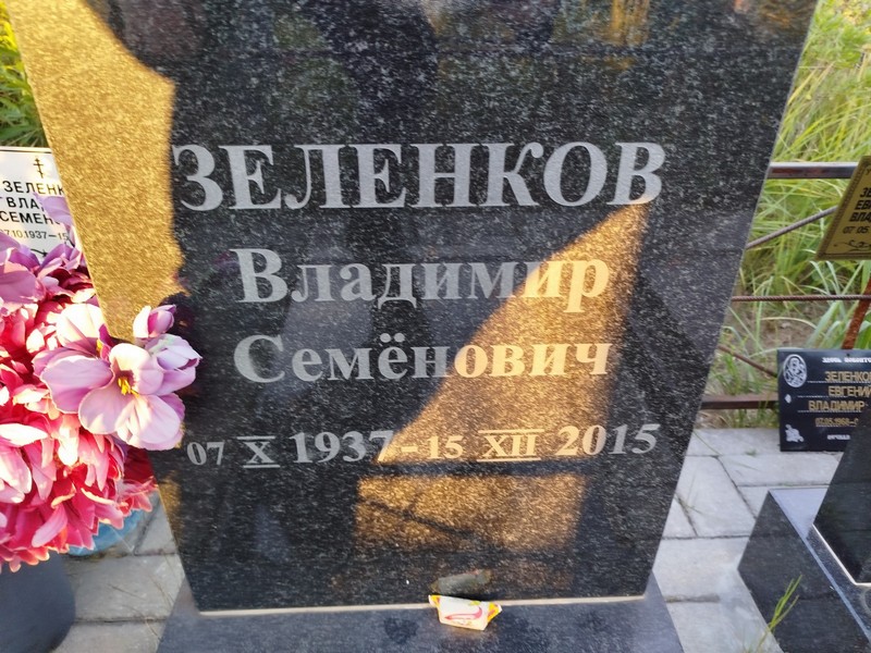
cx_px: 436
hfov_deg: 71.6
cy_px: 326
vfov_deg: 56.8
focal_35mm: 24
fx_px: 604
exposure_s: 1/50
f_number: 1.7
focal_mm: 5.31
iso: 64
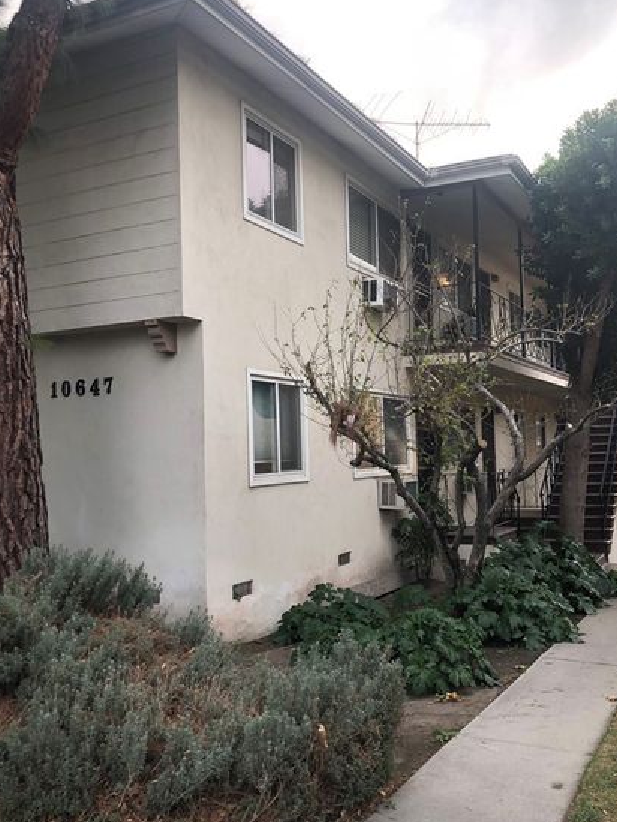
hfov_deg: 41.8
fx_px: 808
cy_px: 420
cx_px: 319
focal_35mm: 34
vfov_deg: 53.9
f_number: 1.8
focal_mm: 3.99
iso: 25
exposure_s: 1/120
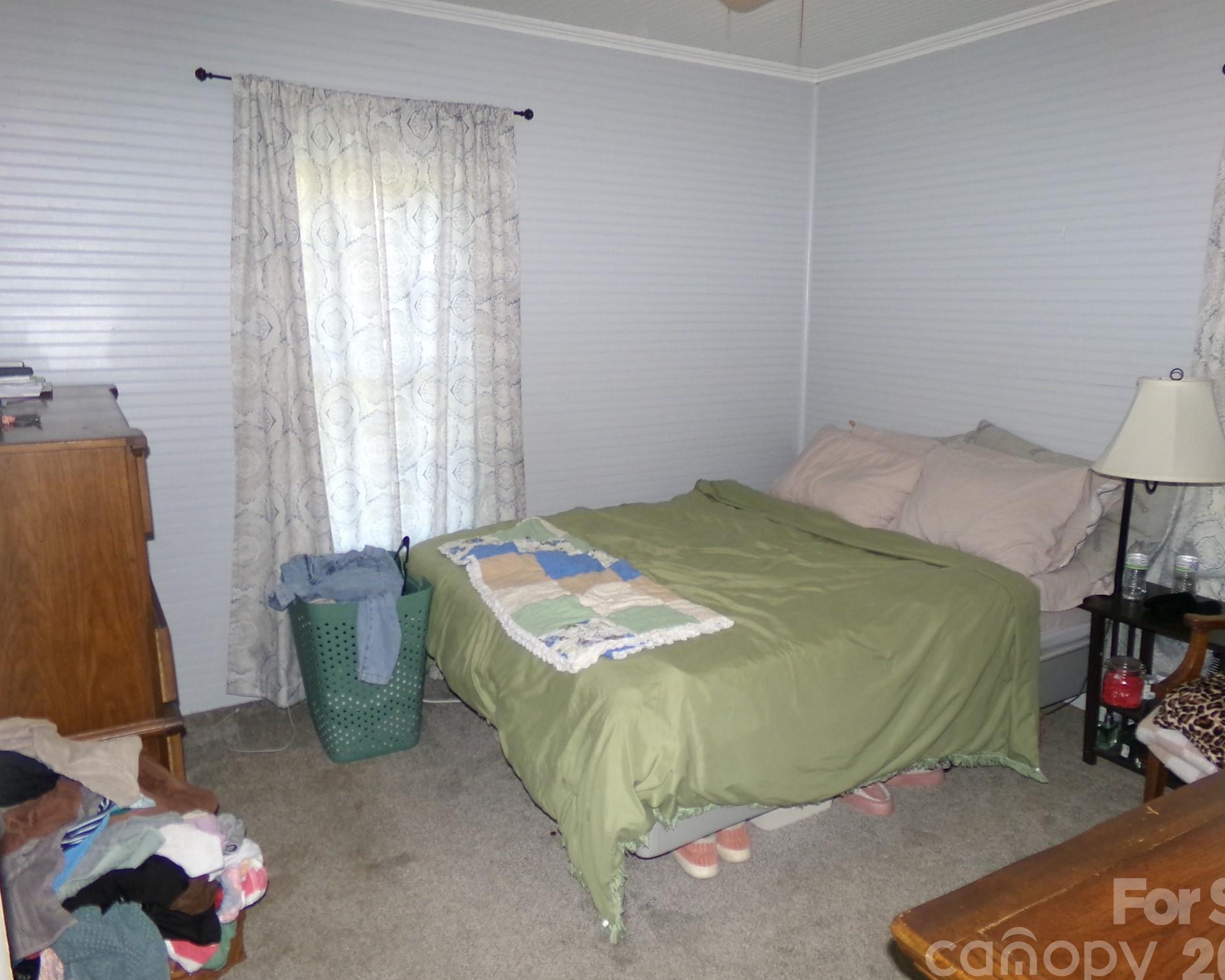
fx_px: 943
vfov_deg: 54.9
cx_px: 645
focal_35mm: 26
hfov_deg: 66.0
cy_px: 499
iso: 239
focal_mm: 4.3
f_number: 3.7
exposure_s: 1/34
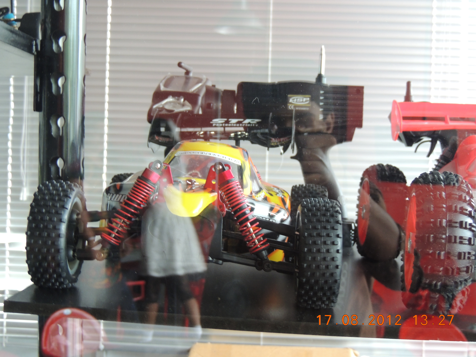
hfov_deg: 32.2
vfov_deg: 24.4
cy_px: 178
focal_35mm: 60
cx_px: 238
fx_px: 825
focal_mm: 10.7
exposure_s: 1/20
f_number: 3.7
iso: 400
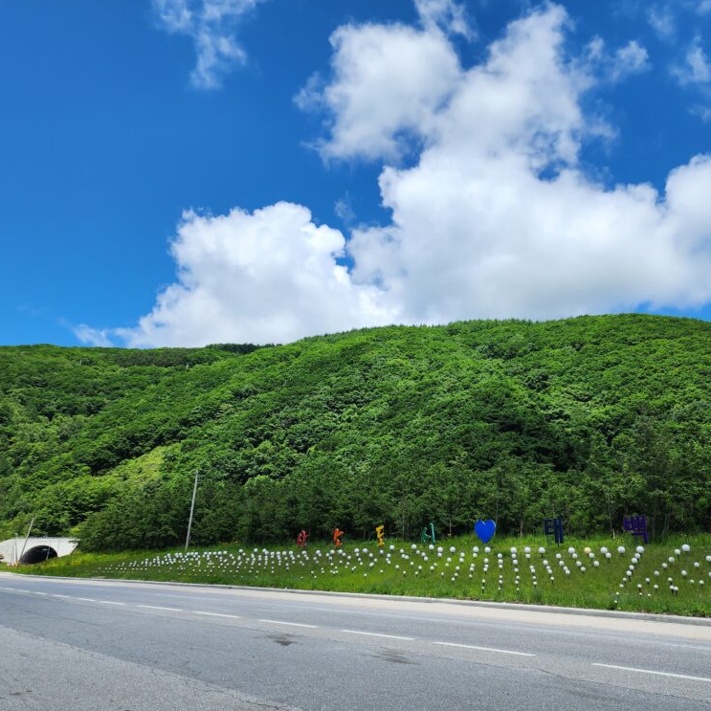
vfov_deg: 57.3
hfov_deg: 57.1
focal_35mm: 28
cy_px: 359
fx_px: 651
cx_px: 402
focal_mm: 6.4
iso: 12
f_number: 1.8
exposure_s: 1/1422
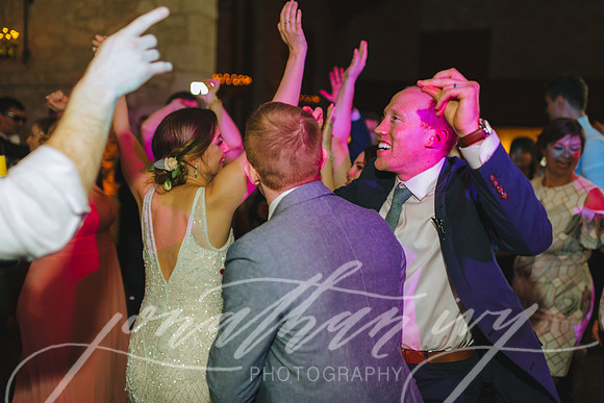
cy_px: 202
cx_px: 302
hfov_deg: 54.4
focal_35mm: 35
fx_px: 587
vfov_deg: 37.9
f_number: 2
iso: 640
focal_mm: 35
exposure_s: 1/200
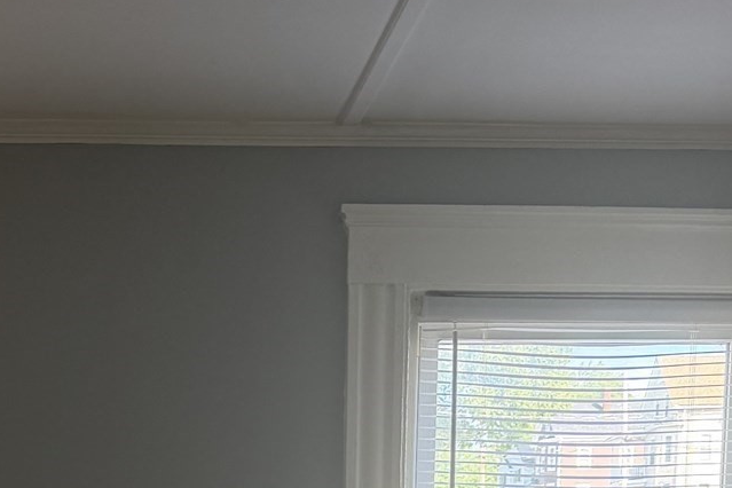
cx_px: 152
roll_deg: +0.3
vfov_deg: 15.5
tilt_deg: -5.4
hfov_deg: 25.0
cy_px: 772
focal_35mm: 80
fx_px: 1627
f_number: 1.78
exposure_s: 1/126
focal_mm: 6.76
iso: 100
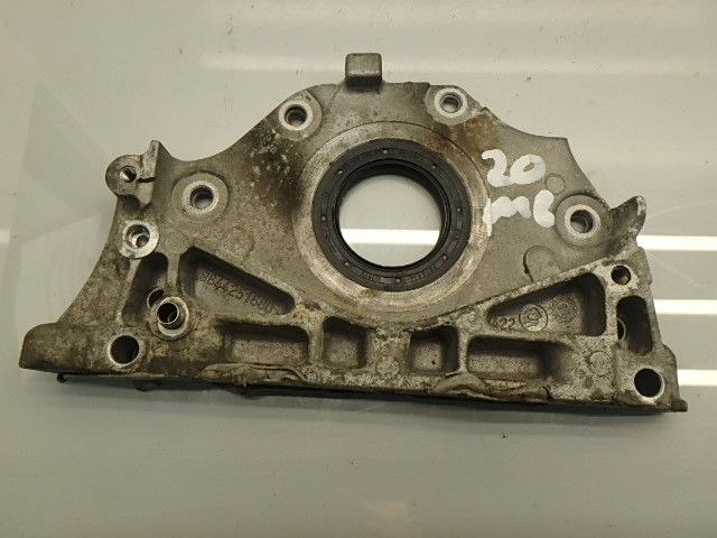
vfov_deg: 48.2
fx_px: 601
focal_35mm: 29
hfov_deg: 61.7
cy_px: 269
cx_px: 358
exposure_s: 1/60
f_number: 4.6
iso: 200
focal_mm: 5.2
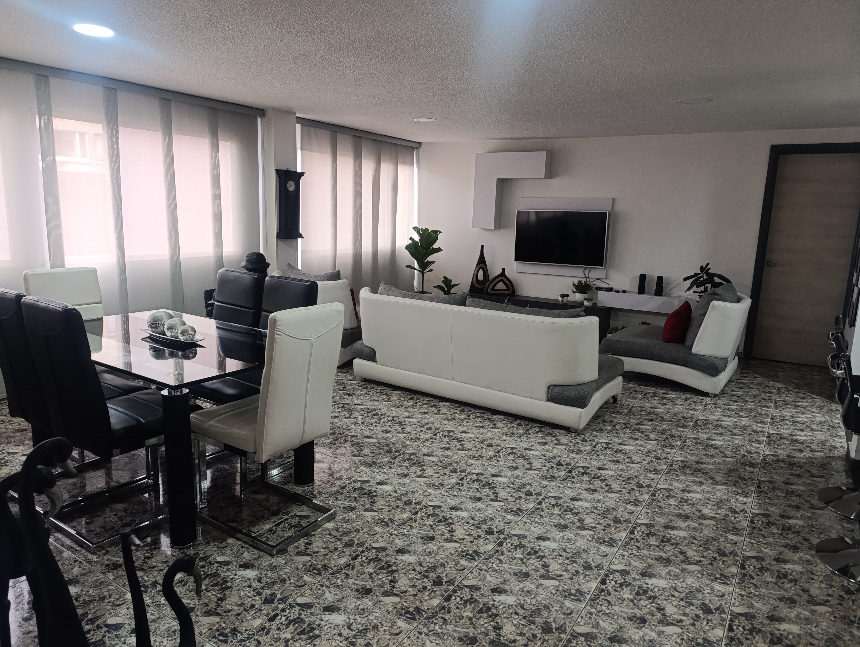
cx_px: 430
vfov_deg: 59.0
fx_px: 572
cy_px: 324
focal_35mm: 23
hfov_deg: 73.8
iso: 1250
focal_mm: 6.14
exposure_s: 1/120
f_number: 1.6
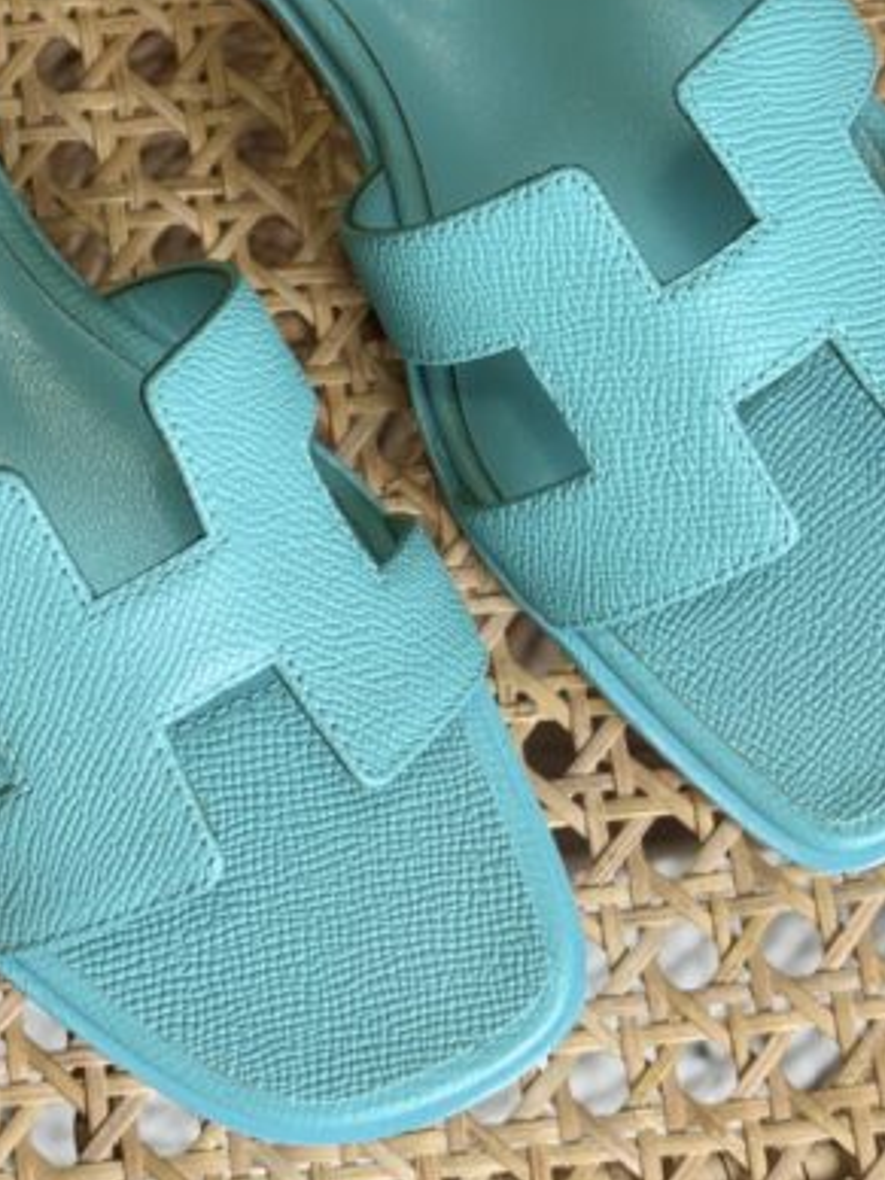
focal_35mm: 99
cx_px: 243
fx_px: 3375
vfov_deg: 19.5
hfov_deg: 14.9
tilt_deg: -73.8
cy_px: 116
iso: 64
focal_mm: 6.76
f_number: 1.78
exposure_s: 1/224
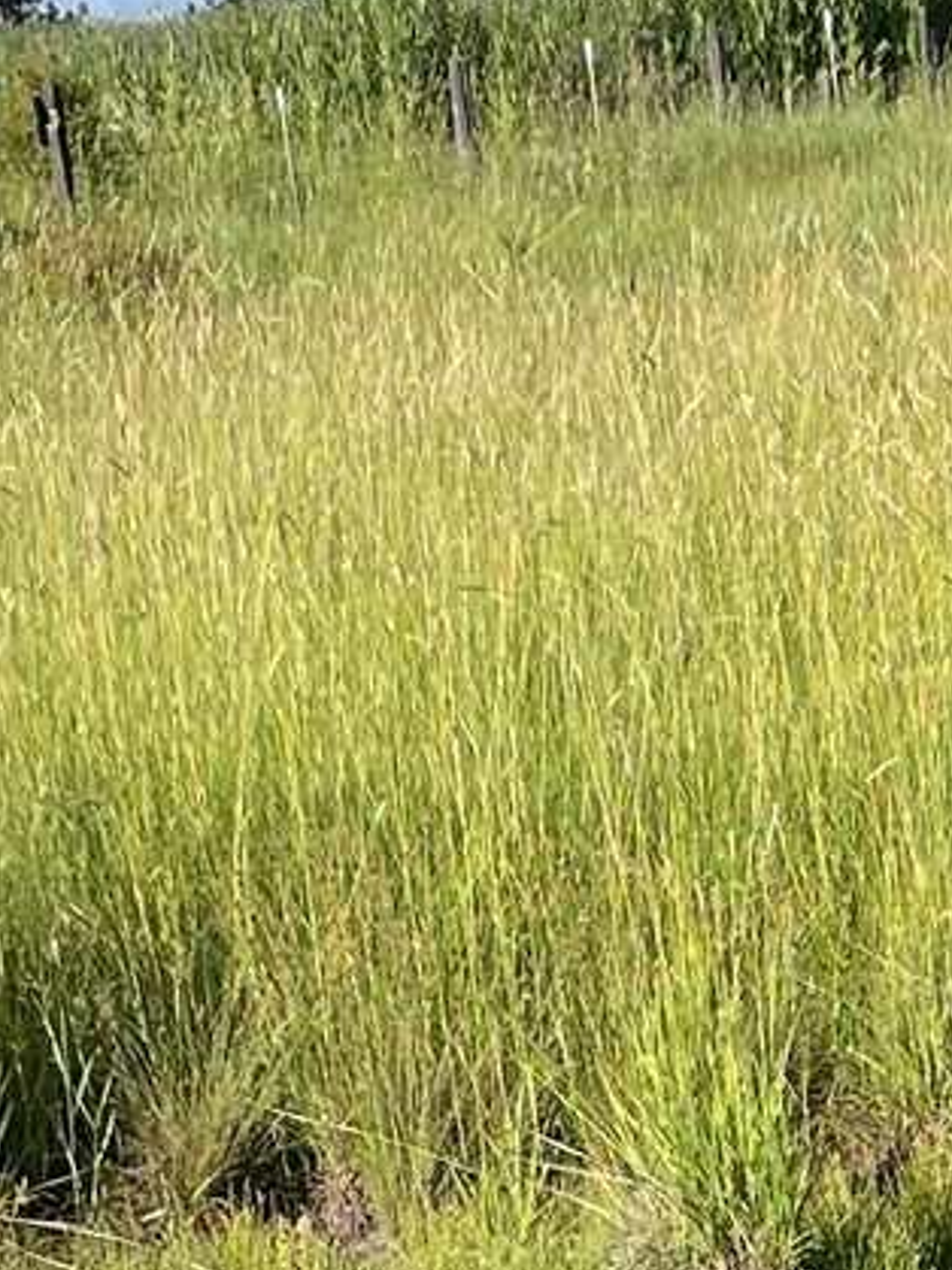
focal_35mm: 143
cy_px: 2164
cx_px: 1307
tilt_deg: -20.9
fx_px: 5246
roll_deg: +5.5
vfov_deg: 12.7
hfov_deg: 10.1
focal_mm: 4.2
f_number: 1.6
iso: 32
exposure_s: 1/1916
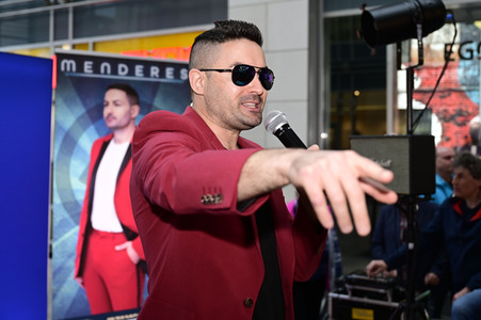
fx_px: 507
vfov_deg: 35.0
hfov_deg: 50.7
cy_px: 160
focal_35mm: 38
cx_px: 240
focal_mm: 38
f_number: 3.2
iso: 640
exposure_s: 1/160
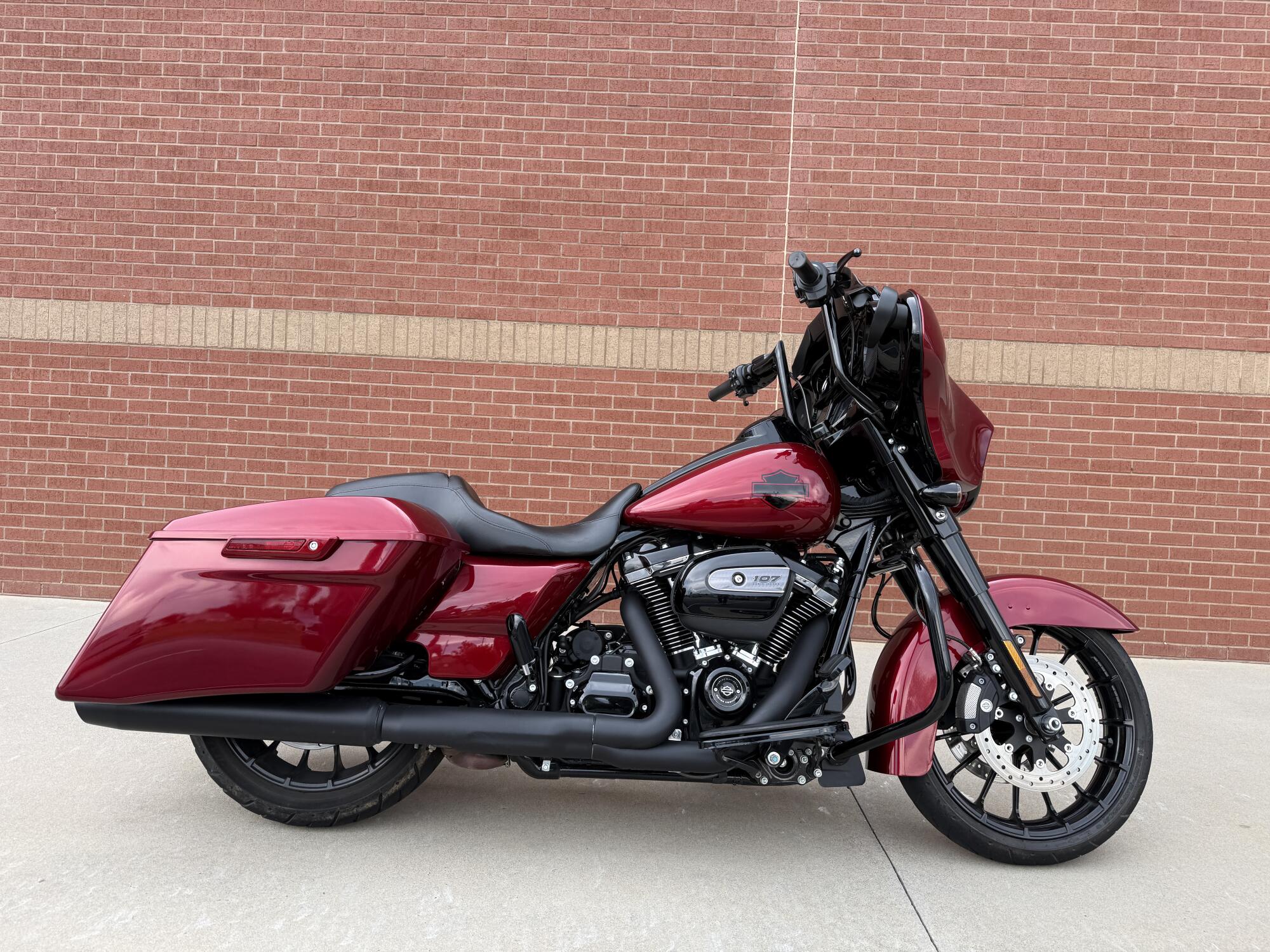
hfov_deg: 71.6
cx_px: 635
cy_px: 476
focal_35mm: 24
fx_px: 881
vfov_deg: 56.8
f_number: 1.78
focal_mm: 6.76
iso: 80
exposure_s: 1/478
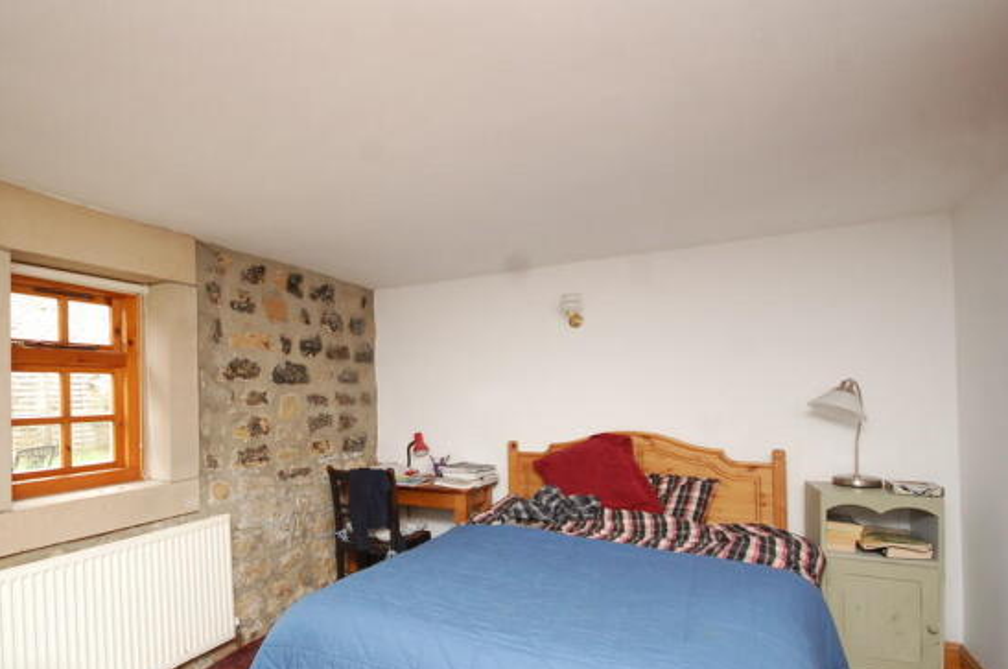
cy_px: 399
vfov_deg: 66.6
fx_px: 503
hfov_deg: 89.4
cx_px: 424
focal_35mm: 18
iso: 900
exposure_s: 1/60
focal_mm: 10
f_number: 4
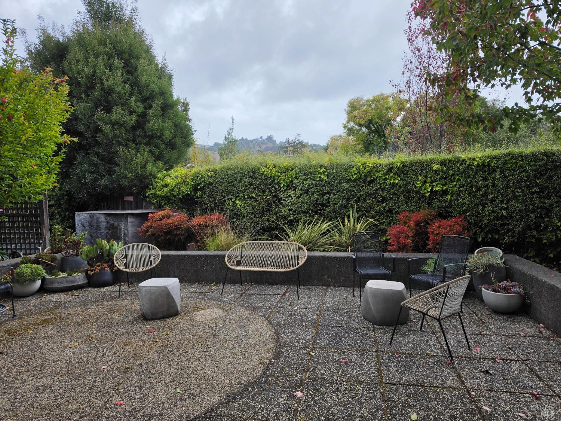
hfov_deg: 73.9
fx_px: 373
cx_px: 280
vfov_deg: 58.9
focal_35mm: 23
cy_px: 210
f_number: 1.4
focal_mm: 6.5
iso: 20
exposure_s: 1/359
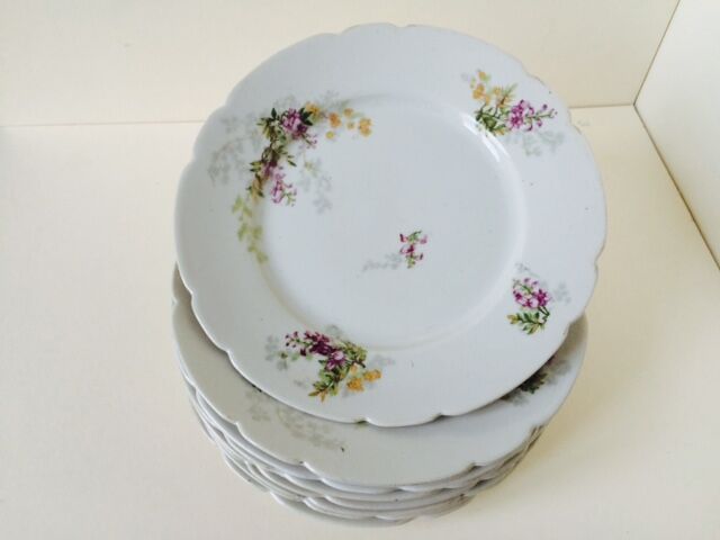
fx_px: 603
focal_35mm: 29
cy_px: 270
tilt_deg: -54.4
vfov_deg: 48.2
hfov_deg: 61.7
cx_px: 360
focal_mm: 4.15
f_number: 2.2
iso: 40
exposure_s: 1/40
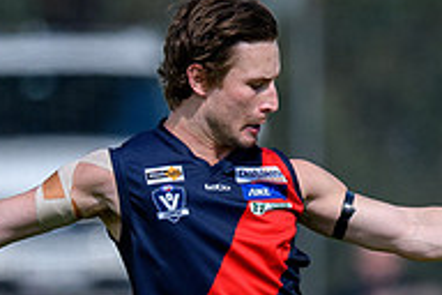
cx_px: 433
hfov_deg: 0.7
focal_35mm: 3102
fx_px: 38083
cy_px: 405
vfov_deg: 0.4
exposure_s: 1/3200
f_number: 4
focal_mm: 500
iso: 250
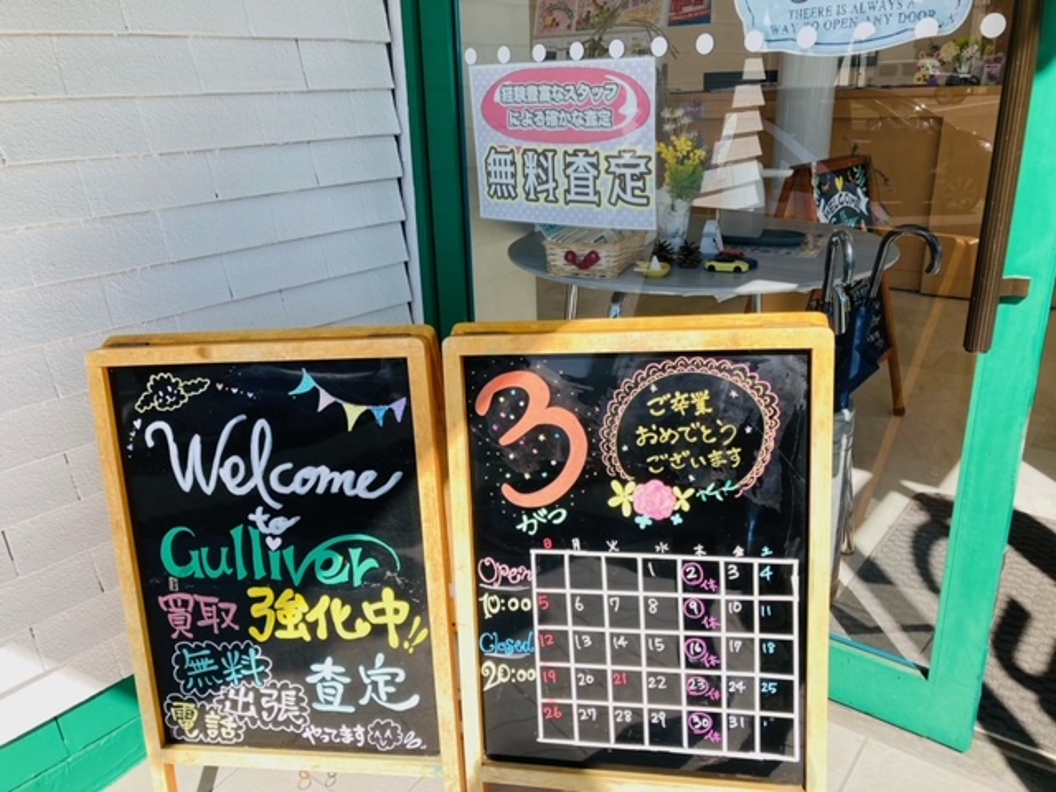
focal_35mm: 28
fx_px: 854
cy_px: 396
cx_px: 528
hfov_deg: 63.4
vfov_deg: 49.7
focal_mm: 3.99
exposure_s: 1/1517
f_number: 1.8
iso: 20
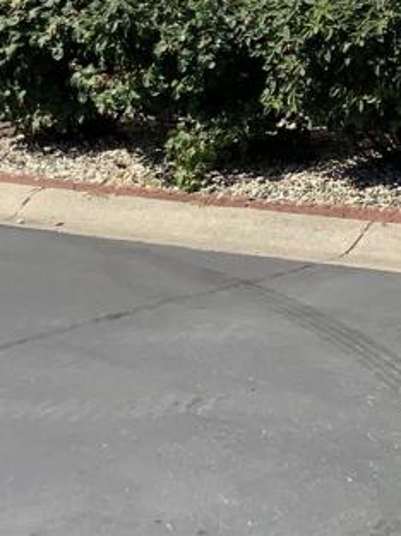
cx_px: 685
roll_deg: +2.8
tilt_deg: -8.3
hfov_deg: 14.0
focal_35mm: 95
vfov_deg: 20.2
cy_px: 45
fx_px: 1470
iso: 16
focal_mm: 3
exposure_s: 1/1848
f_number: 1.8
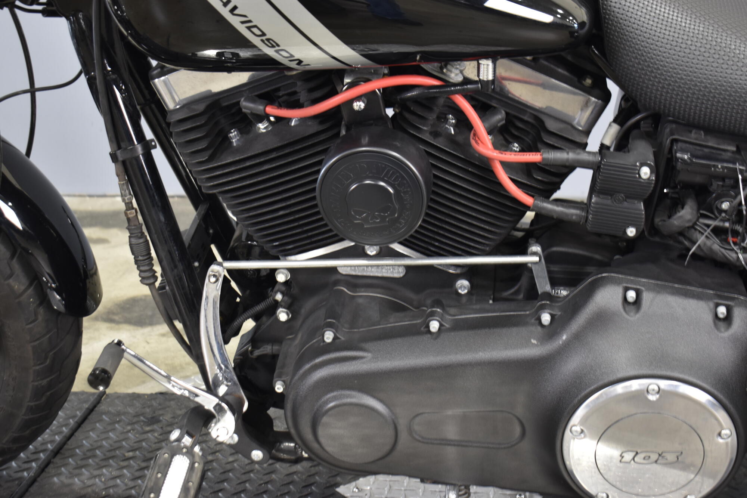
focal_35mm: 57
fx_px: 1183
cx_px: 374
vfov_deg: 23.8
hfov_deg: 35.1
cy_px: 249
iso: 400
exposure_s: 1/5
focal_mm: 38
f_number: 4.8
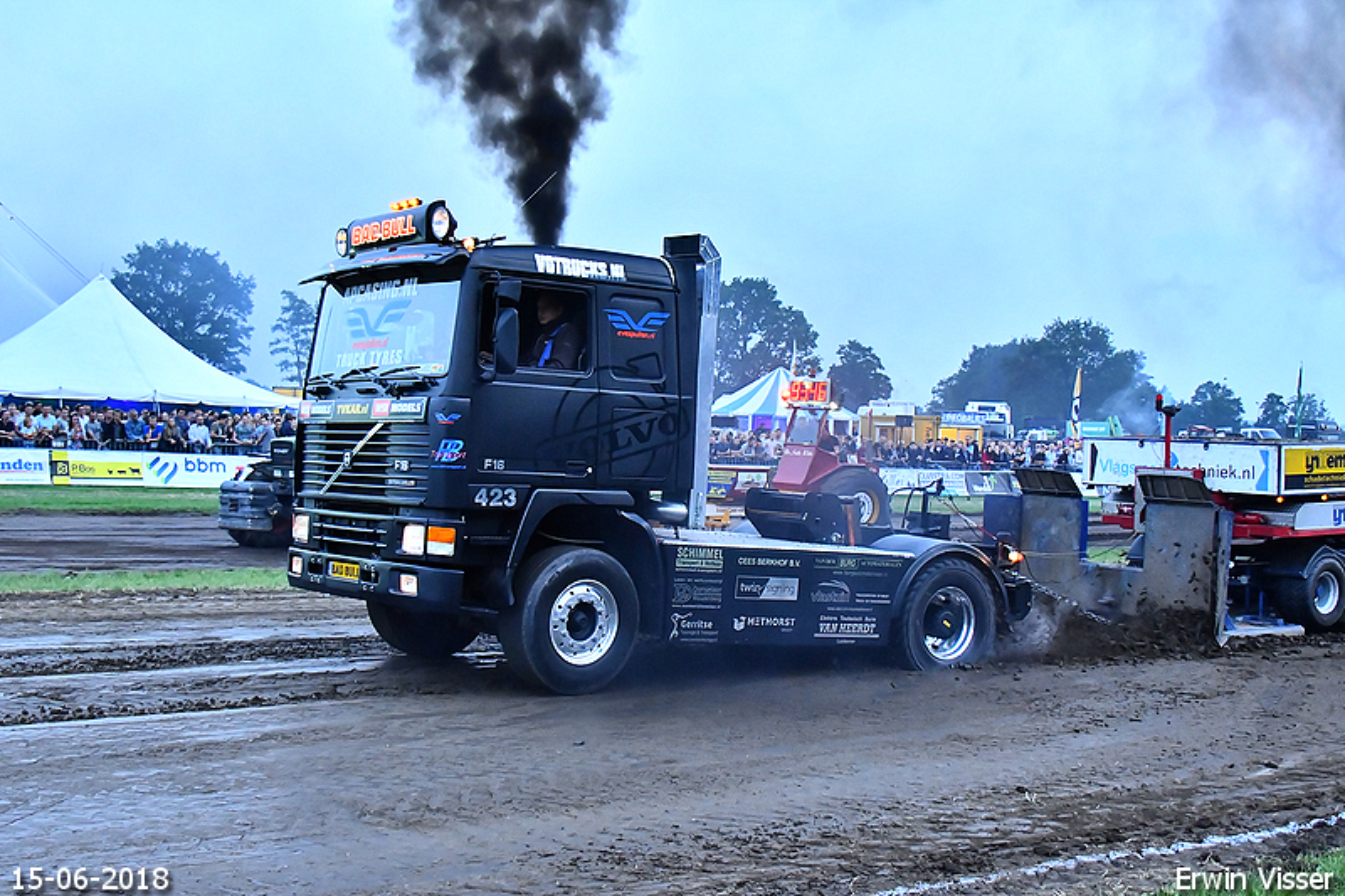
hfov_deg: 43.6
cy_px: 448
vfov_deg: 29.9
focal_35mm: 45
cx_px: 672
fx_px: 1681
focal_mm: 30
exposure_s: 1/250
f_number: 4.2
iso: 2500
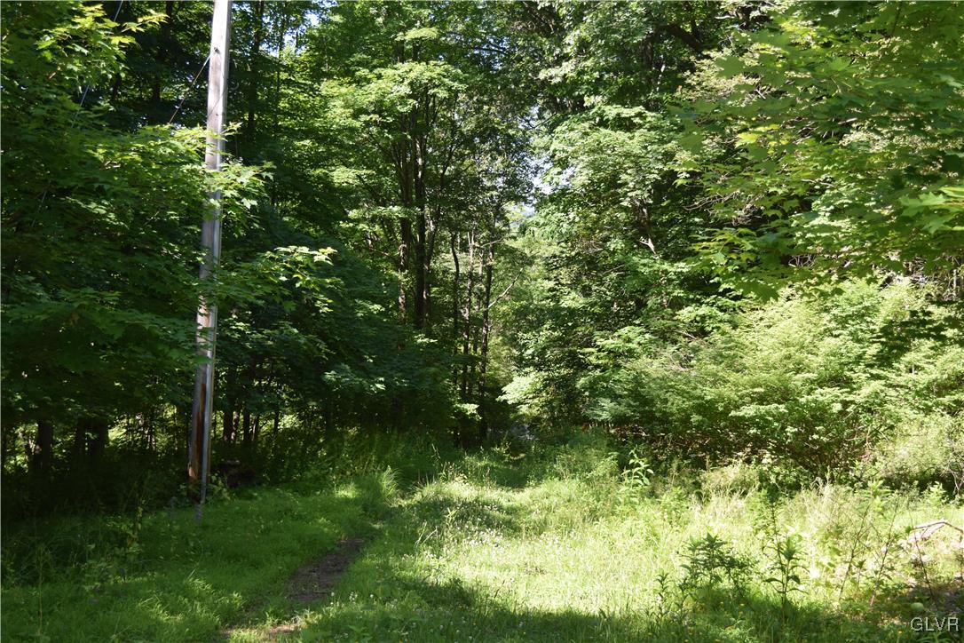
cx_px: 482
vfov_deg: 28.1
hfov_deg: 41.1
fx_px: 1285
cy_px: 322
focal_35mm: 48
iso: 140
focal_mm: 32
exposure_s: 1/125
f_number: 5.6
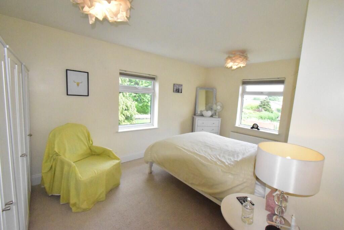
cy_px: 115
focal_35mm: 15
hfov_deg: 100.4
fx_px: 143
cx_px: 172
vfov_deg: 77.3
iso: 12800
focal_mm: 10
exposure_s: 1/200
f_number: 20
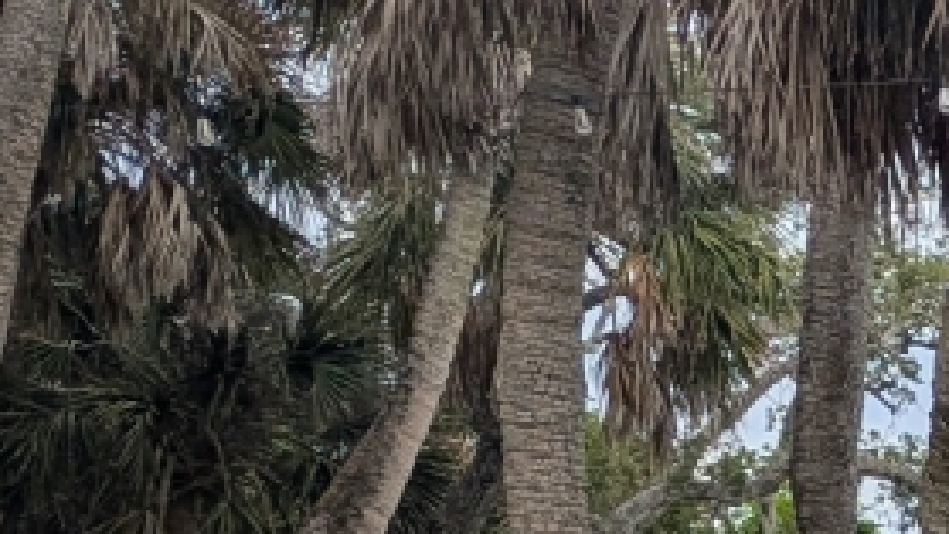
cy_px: 1355
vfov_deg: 7.5
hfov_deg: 11.0
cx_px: 2585
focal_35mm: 150
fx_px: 3775
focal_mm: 6.81
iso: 46
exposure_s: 1/382
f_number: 1.85
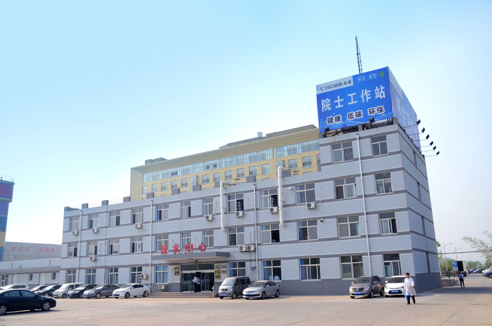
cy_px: 163
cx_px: 246
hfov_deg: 57.3
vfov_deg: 39.8
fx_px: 450
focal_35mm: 33
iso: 1600
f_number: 5
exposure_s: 1/8000
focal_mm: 22
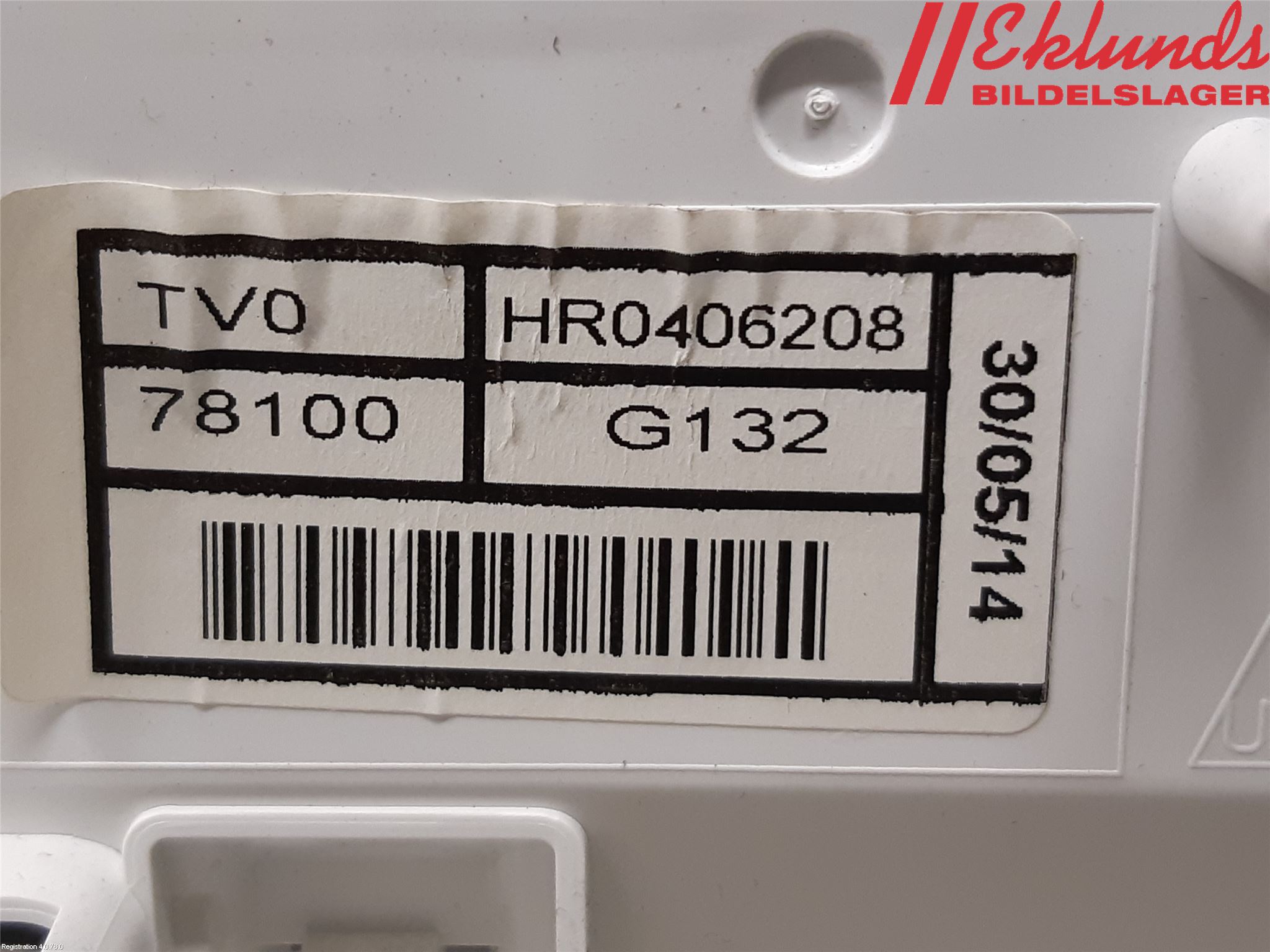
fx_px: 954
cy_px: 476
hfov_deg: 67.3
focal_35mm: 26
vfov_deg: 53.1
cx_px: 635
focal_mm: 3.93
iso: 125
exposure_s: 1/50
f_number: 1.7
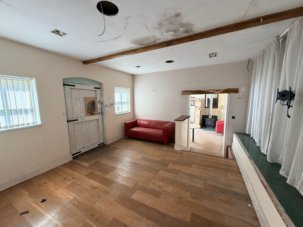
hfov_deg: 102.1
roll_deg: +0.5
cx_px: 152
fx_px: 123
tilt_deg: -7.6
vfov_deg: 85.7
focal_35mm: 14
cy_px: 114
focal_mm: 2.22
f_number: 2.2
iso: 320
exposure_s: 1/121
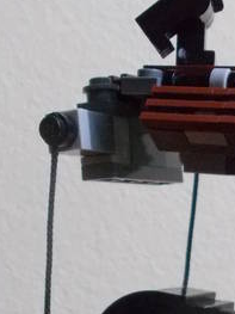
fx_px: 806
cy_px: 319
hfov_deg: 16.2
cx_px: 236
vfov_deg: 21.2
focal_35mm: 89
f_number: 3.2
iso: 400
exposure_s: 1/125
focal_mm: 4.6
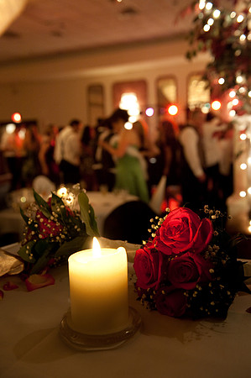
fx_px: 398
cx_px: 126
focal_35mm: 38
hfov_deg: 35.0
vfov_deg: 50.7
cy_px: 189
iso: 1000
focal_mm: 38
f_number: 4.5
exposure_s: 1/15
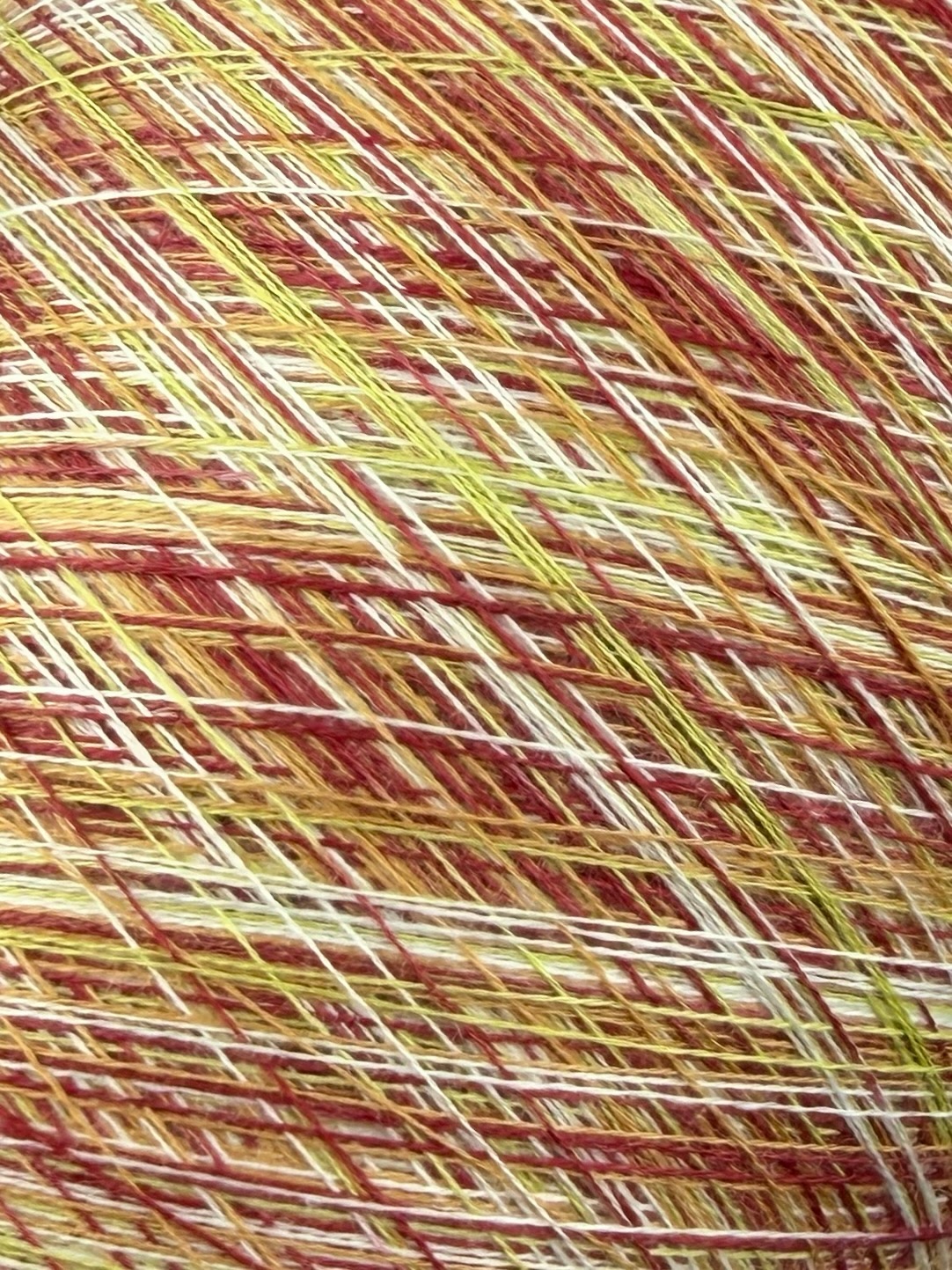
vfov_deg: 71.6
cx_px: 476
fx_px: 880
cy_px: 635
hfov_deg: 56.8
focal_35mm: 24
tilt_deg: -59.5
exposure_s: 1/507
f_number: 2.2
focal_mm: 2.22
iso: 50
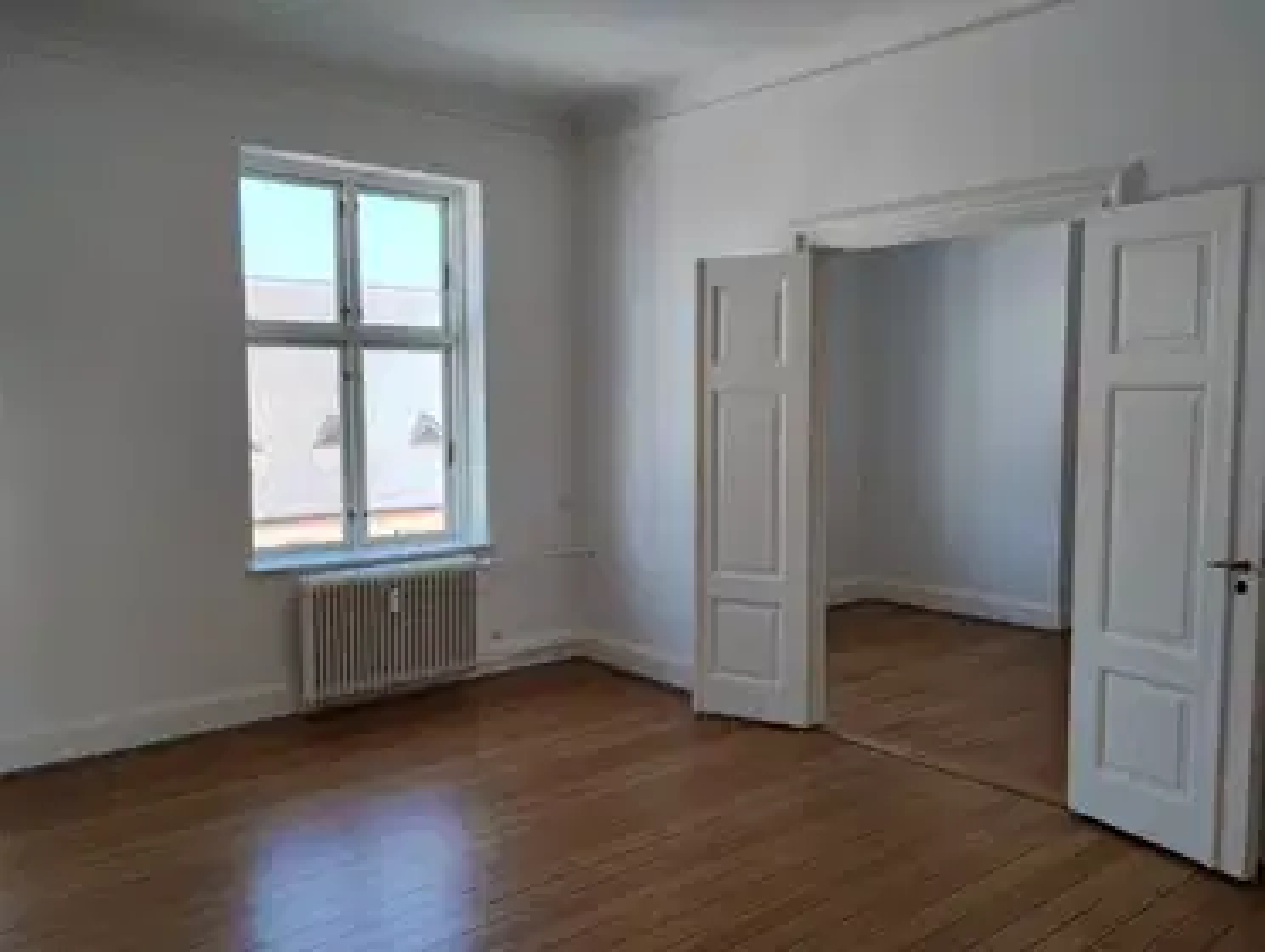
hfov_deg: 63.4
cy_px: 476
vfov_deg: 49.8
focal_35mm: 28
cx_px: 632
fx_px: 1025
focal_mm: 4.27
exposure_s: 1/100
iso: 128
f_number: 1.8
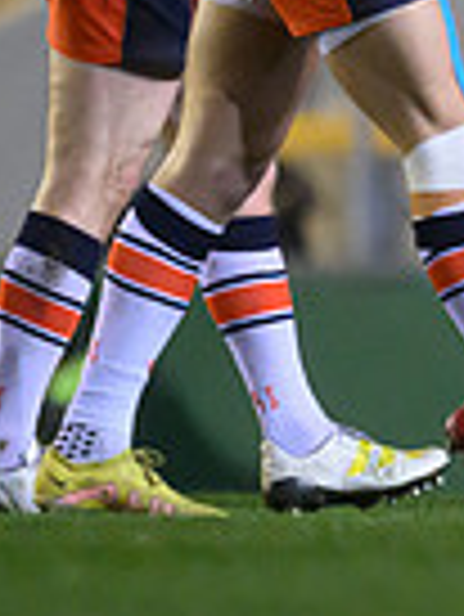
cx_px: 1105
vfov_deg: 0.7
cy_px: 12
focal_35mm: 2680
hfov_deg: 0.6
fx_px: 47823
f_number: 4
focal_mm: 560
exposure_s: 1/1250
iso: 8000
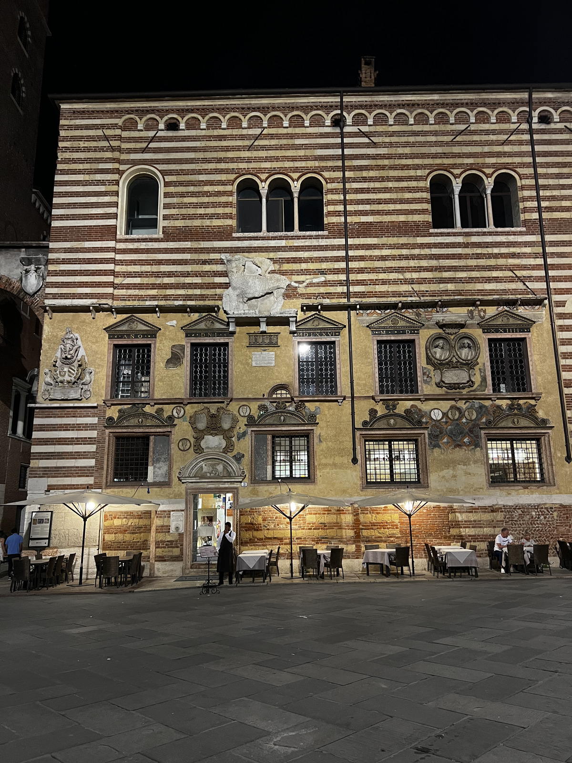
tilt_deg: +13.5
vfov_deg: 67.3
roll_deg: +0.7
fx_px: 573
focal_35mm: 26
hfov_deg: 53.1
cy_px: 382
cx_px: 286
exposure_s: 1/33
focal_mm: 5.7
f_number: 1.5
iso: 500
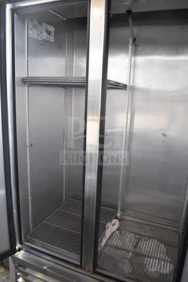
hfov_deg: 47.9
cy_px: 141
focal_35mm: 27
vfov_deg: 67.4
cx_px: 94
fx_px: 211
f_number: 3.5
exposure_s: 1/50
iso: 6400
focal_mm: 18
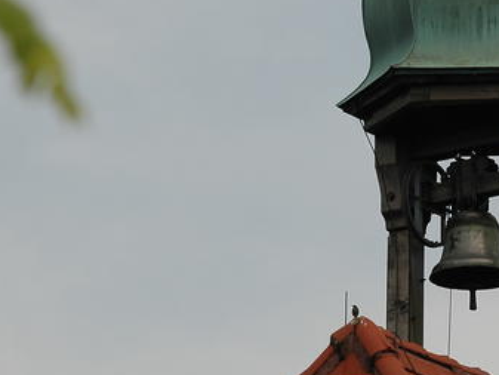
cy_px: 126
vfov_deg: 3.3
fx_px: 6417
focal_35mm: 445
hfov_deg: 4.4
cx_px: 469
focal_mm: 130
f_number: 6.3
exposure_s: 1/1000
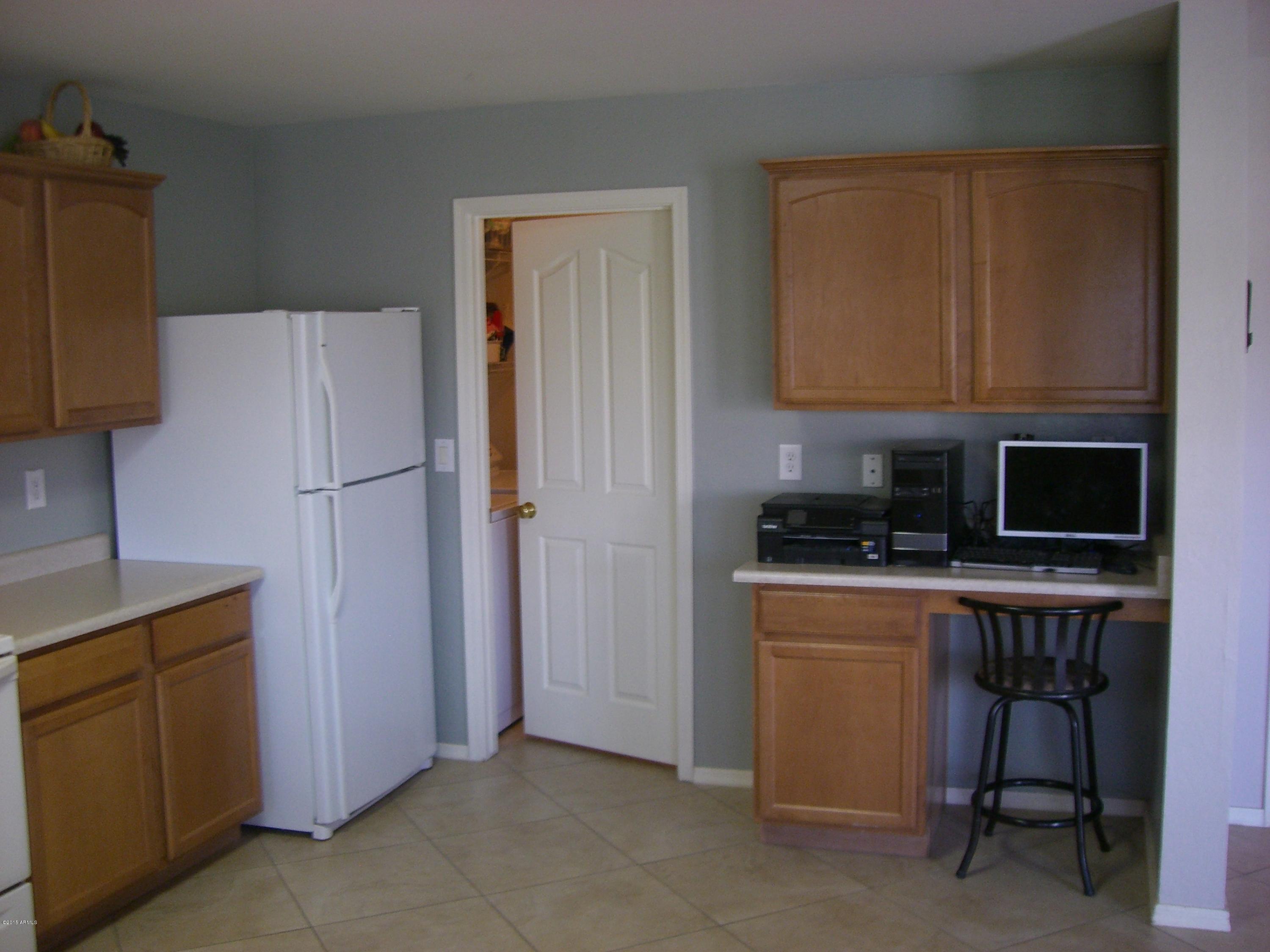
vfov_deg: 37.7
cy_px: 476
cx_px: 635
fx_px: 1394
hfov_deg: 49.0
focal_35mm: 38
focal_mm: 6.2
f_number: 2.7
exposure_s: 1/20
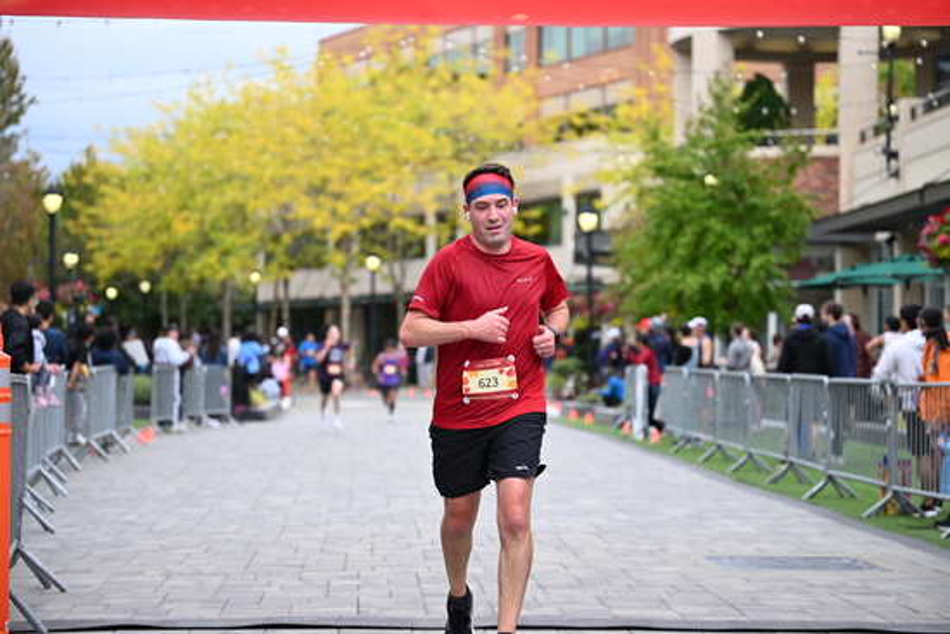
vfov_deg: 15.9
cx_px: 475
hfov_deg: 23.6
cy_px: 317
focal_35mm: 86
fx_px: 2270
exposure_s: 1/2000
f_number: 2.8
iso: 640
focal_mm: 86
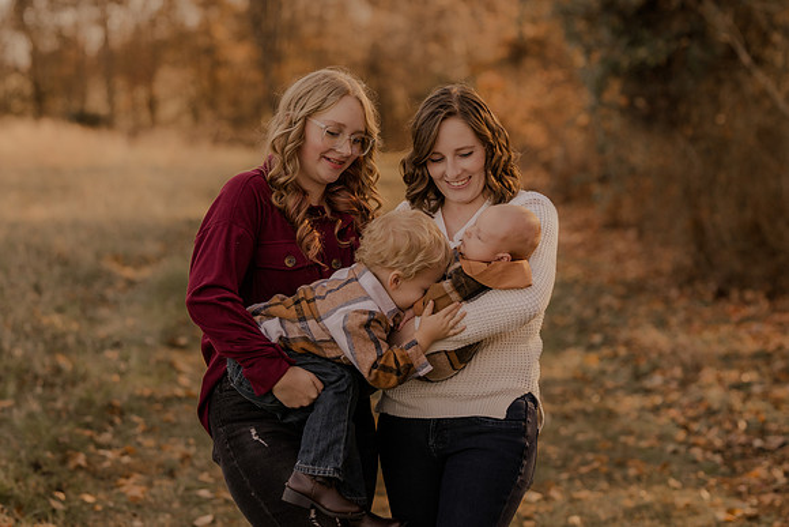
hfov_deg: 21.5
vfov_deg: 14.4
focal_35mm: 95
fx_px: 2082
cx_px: 366
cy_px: 244
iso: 200
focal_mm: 85
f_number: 2.8
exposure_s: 1/400
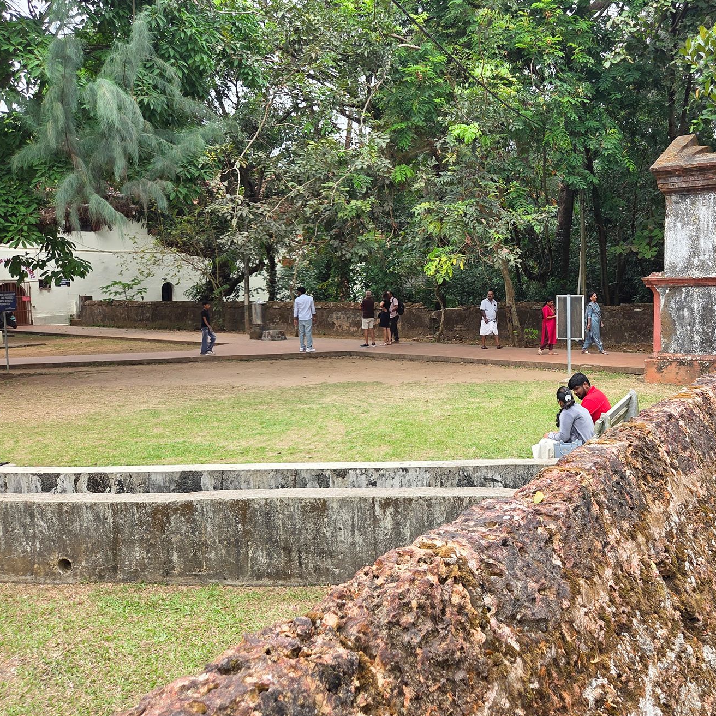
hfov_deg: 51.3
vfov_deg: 52.5
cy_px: 336
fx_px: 725
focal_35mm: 31
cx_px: 495
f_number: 1.8
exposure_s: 1/758
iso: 80
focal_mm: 5.4
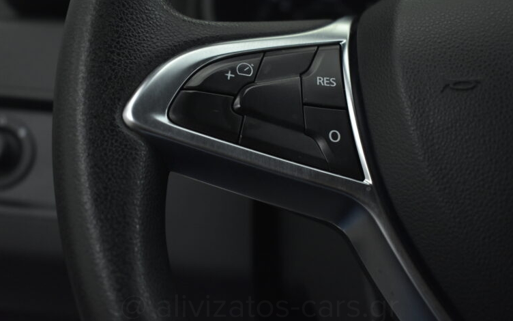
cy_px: 157
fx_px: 699
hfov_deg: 40.3
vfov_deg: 25.8
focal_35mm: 50
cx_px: 259
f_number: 4.5
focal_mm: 32
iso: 1600
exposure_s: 1/200
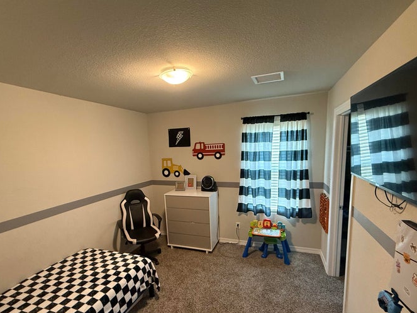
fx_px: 217
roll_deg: +2.6
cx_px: 195
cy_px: 181
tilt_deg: -8.5
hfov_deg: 87.6
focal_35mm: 18
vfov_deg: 71.2
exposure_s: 1/60
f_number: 2.2
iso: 500
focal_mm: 2.22
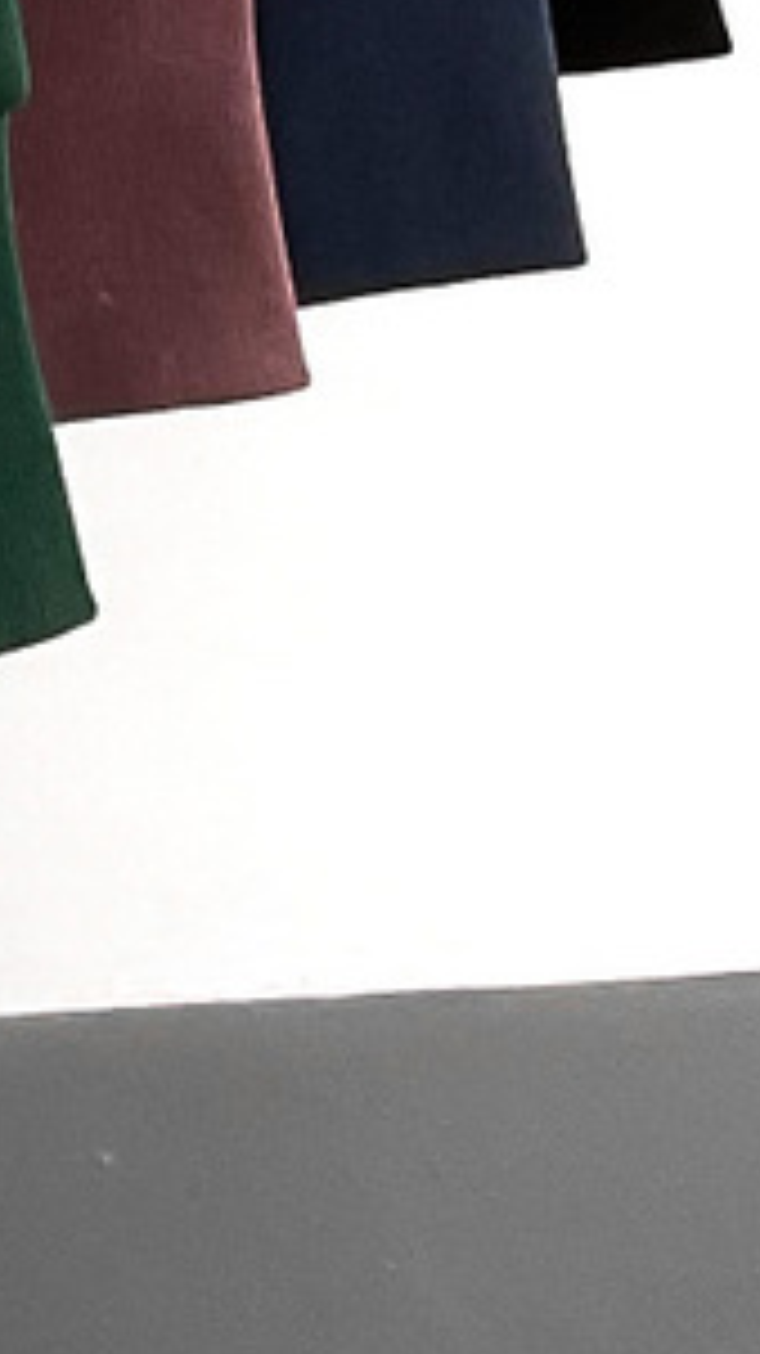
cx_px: -931
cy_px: -931
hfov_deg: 6.9
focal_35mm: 168
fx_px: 6027
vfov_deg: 12.0
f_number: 1.8
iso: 64
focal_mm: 3
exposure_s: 1/120
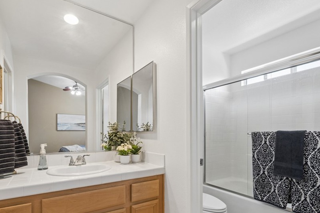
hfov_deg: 89.3
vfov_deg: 66.4
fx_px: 160
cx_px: 134
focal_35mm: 18
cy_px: 133
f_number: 8
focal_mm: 14
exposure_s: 1/25
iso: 800
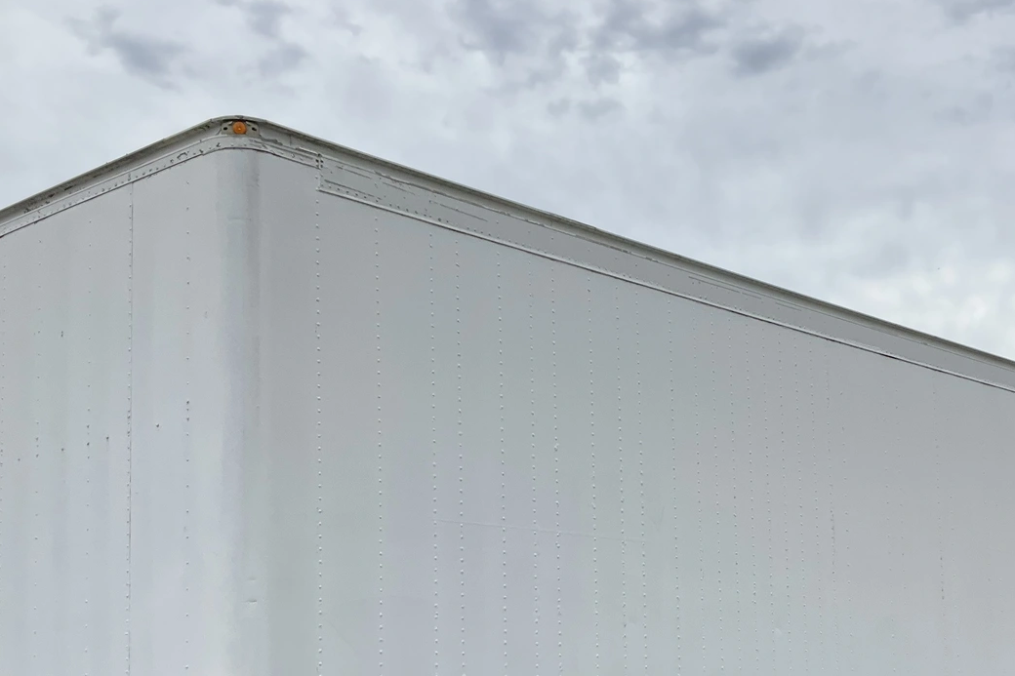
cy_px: 549
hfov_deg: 34.2
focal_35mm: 58
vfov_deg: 23.0
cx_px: 678
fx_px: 1635
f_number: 1.8
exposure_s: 1/1626
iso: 25
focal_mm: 3
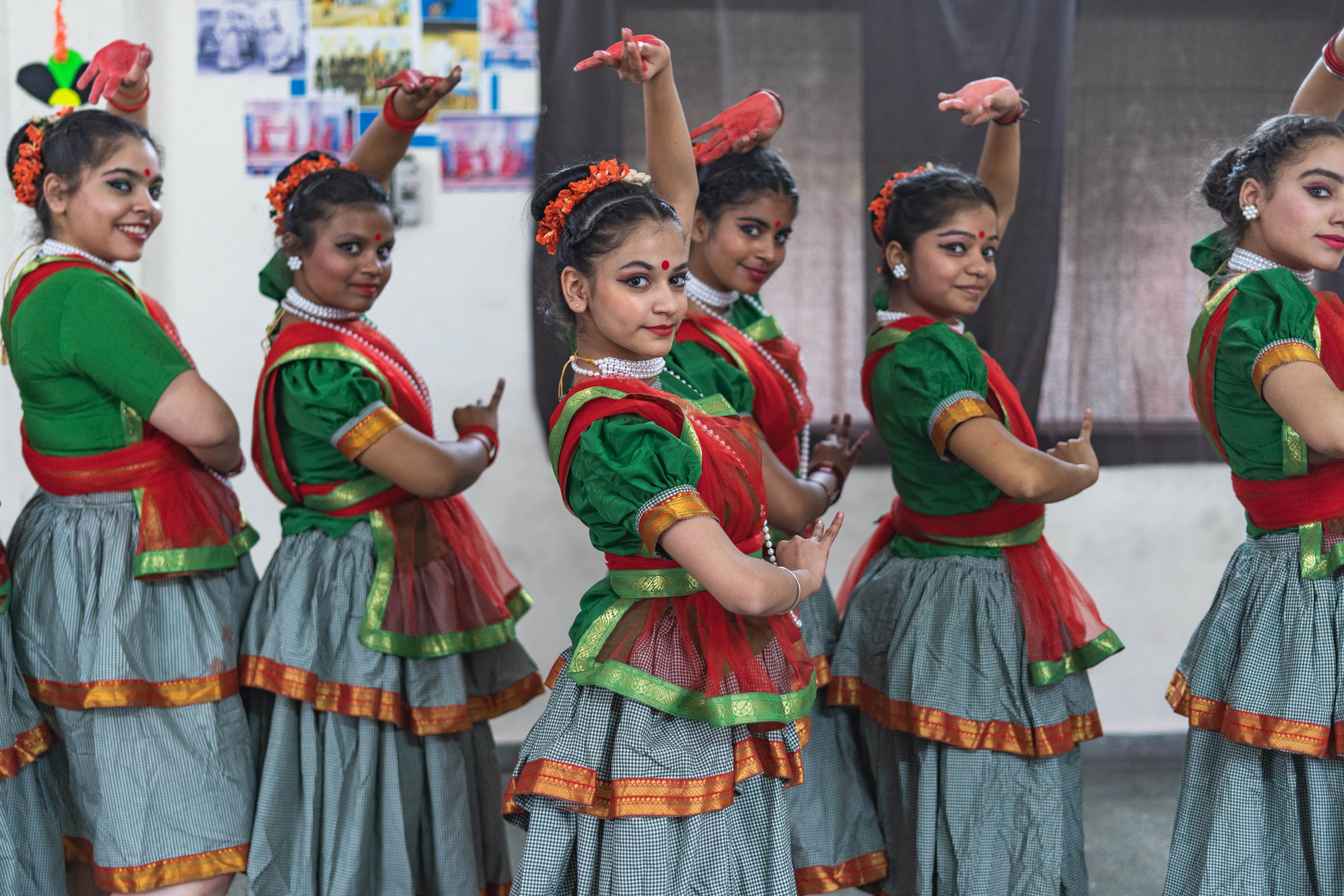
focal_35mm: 50
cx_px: 672
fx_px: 1867
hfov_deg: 39.6
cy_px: 448
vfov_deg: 27.0
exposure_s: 1/125
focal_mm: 50
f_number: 1.8
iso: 1250
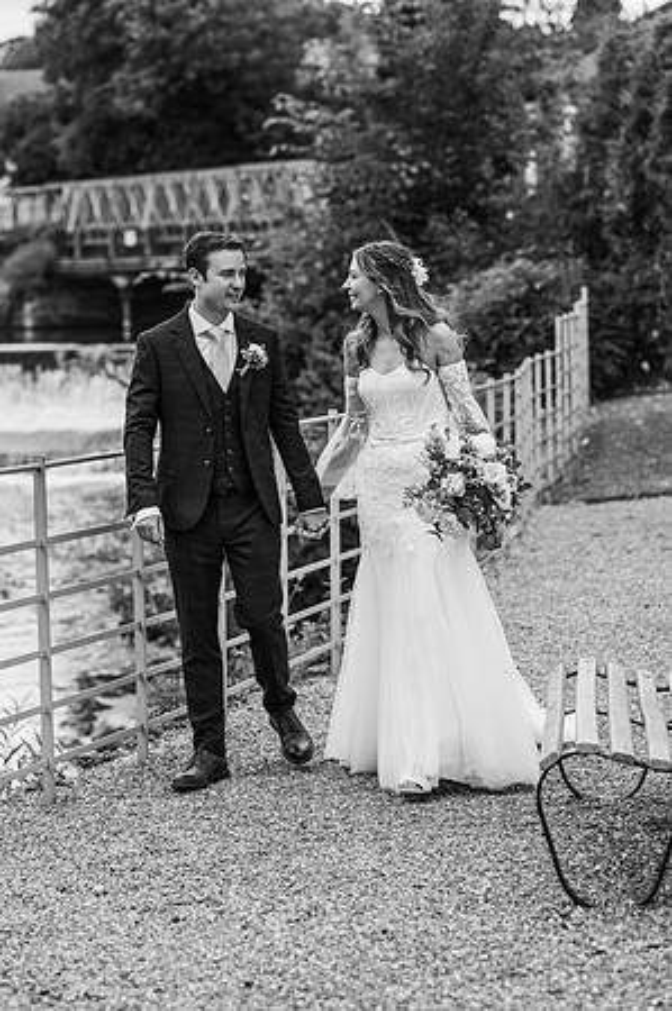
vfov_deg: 23.9
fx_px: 2385
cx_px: 336
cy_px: 506
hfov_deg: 16.0
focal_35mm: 85
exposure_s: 1/800
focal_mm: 85
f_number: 3.2
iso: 100
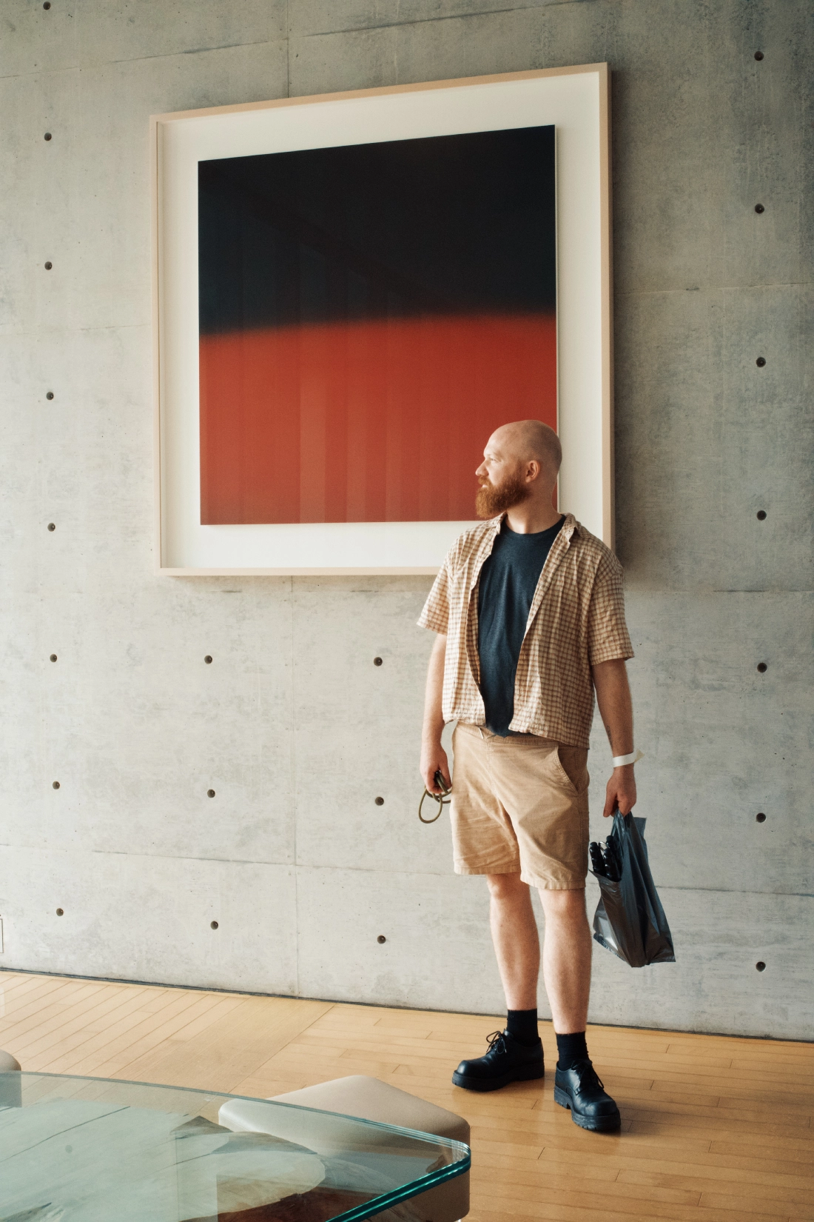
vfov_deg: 47.4
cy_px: 611
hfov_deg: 32.6
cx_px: 407
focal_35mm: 41
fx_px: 1390
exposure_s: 1/40
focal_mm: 27
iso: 2500
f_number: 16
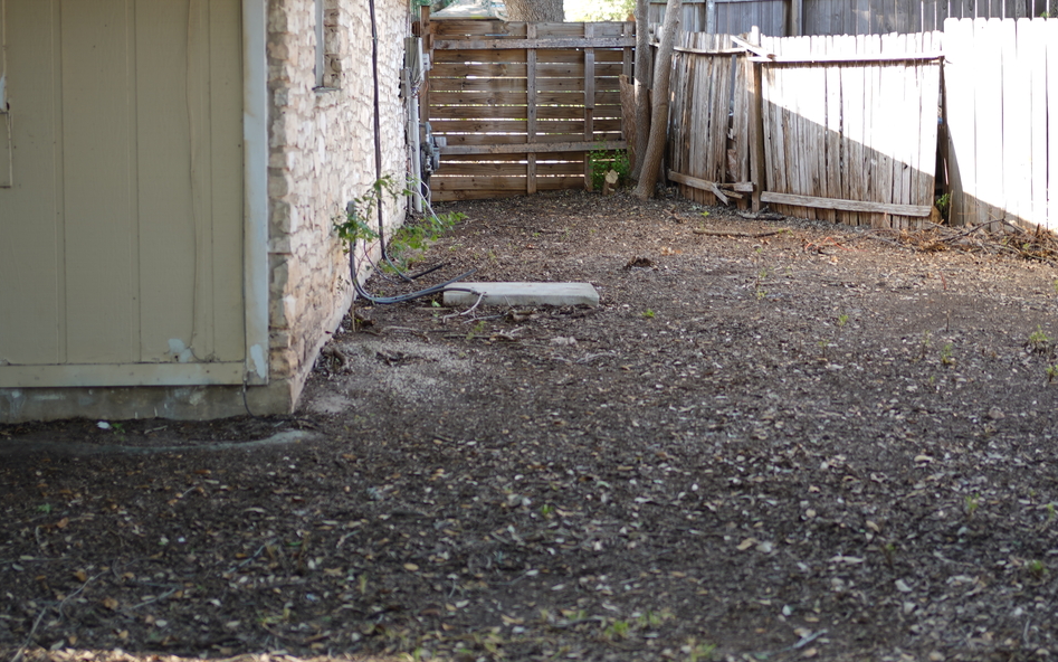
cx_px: 587
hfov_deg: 33.4
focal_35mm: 61
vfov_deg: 21.1
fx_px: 1759
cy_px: 143
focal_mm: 35
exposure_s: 1/80
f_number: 1.8
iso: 50
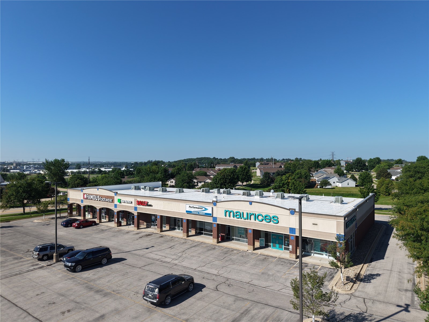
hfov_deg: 71.6
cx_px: 214
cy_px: 161
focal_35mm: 24
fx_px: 297
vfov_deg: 56.8
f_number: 1.8
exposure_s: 1/3200
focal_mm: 8.67
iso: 110
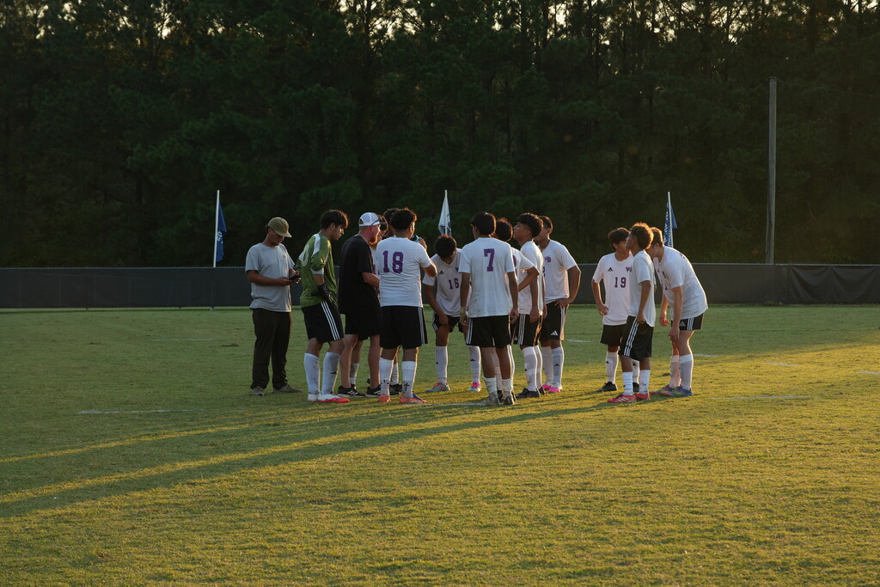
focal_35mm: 105
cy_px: 294
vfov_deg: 13.0
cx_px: 440
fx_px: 2567
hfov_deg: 19.5
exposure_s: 1/125
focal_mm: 105
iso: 320
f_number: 8
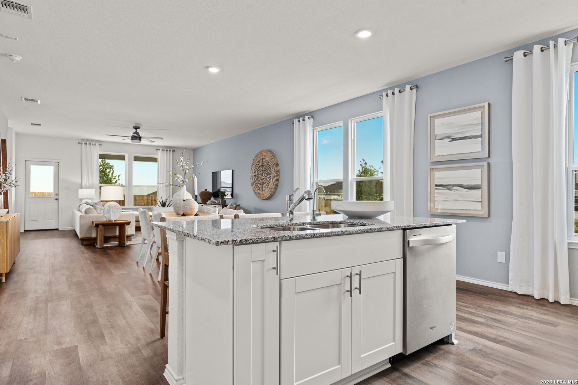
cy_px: 192
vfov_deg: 61.9
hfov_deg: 84.0
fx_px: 321
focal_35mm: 20
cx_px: 289
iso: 400
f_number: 8
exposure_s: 1/8
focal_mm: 20
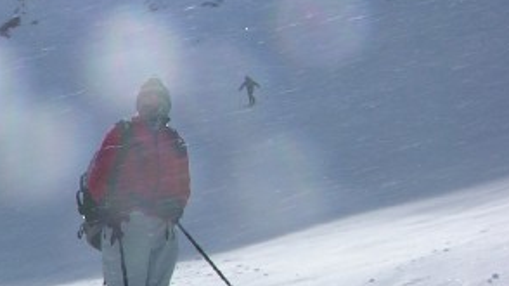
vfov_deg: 9.0
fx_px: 1794
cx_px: -341
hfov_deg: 14.6
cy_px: 317
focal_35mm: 133
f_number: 8
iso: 50
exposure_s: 1/417
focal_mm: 8.9
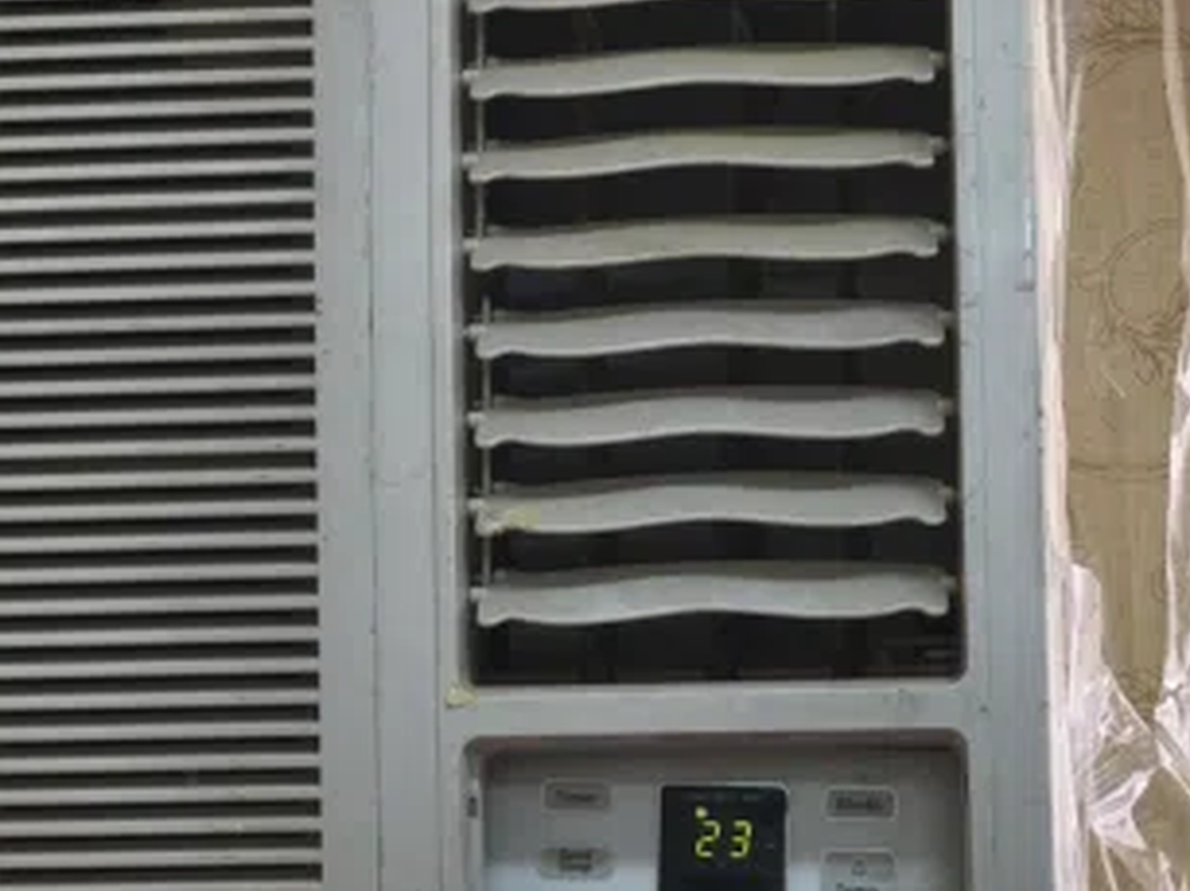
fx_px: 6114
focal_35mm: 178
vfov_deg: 8.3
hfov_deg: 11.0
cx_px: 12
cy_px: 479
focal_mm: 8.8
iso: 1000
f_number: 2
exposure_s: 1/100
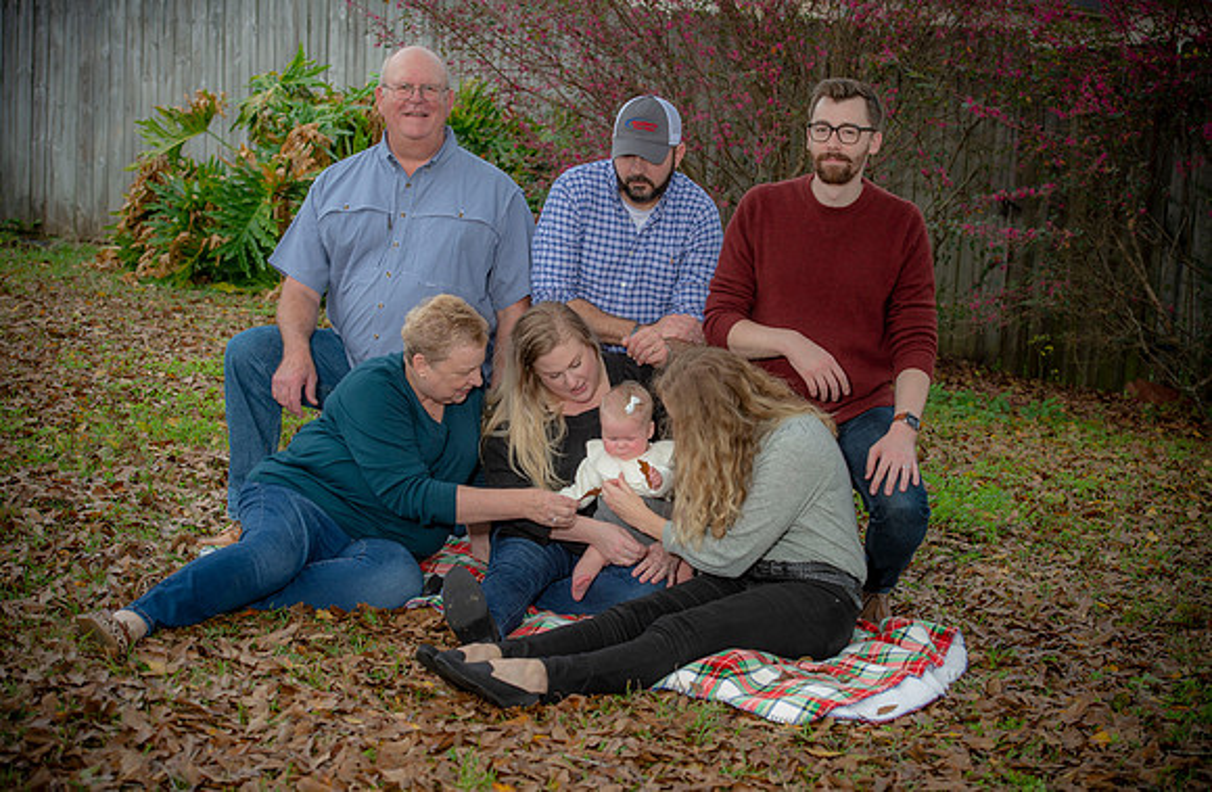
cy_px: 390
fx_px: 2360
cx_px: 607
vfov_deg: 19.0
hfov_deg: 28.8
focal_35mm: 71
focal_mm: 70
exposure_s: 1/200
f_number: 5
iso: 160
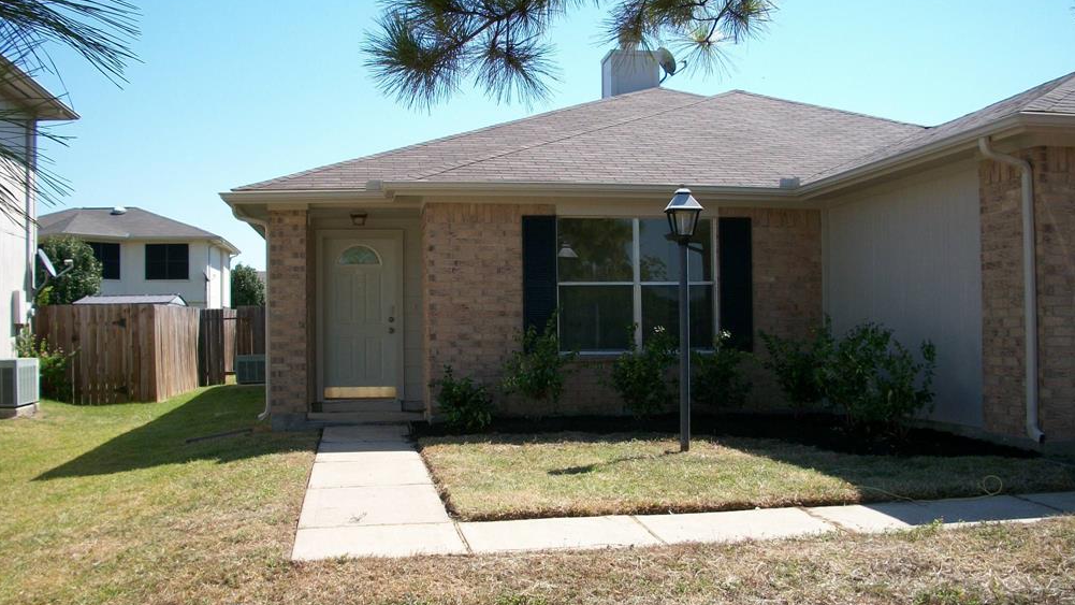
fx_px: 1112
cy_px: 334
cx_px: 547
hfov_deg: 51.6
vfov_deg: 30.4
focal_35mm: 39
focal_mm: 6.3
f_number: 3.1
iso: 80
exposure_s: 1/640
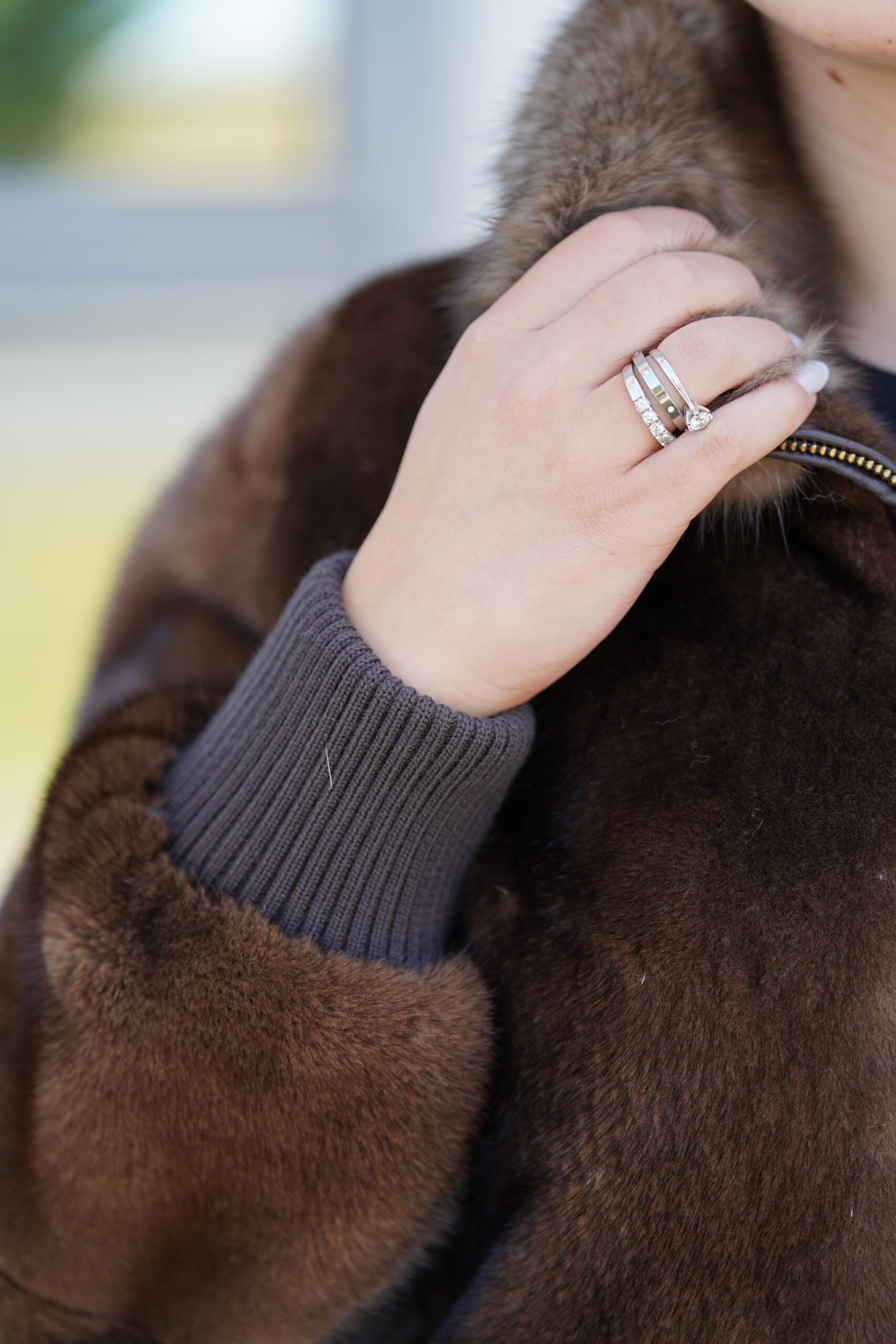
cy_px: 672
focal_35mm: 108
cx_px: 448
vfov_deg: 18.9
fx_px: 4031
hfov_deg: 12.7
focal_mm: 108
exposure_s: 1/250
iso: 125
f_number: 2.8
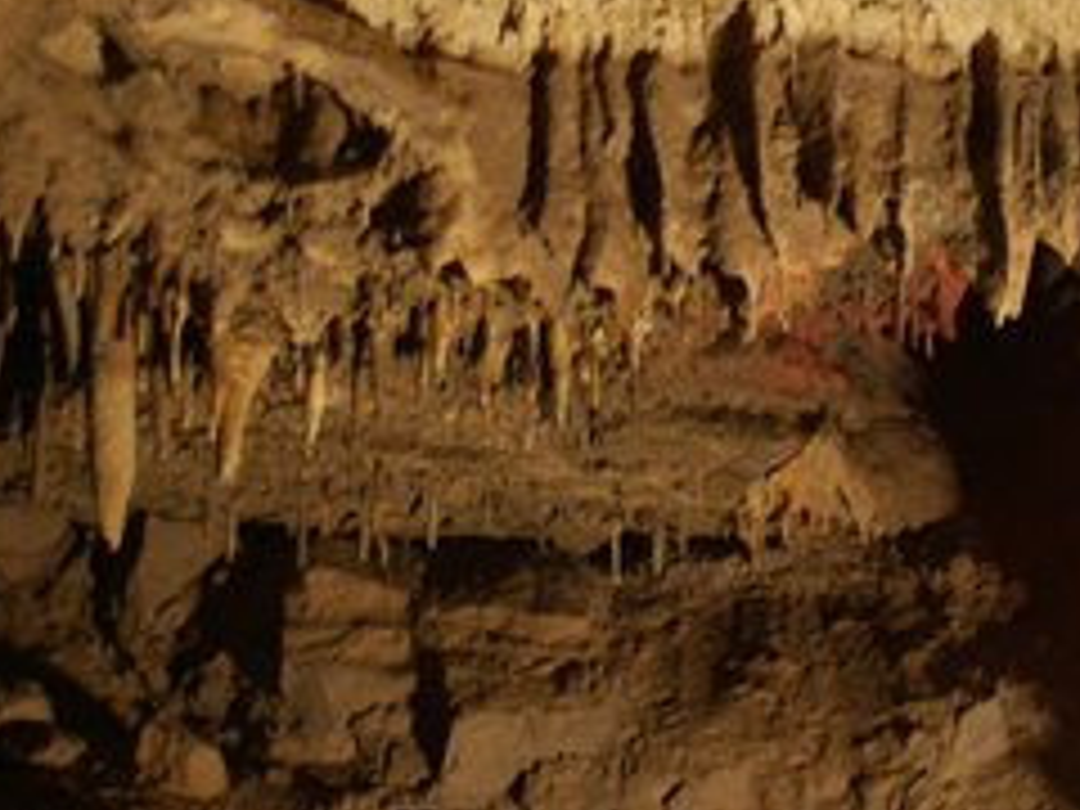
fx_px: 2621
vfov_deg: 17.5
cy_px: 531
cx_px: 1186
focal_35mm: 84
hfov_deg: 22.0
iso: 200
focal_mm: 20
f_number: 2.8
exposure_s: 1
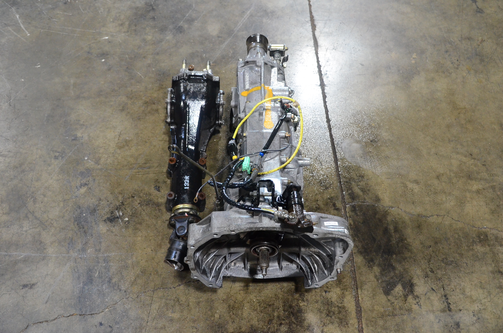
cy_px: 166
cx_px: 252
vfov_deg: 36.7
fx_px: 502
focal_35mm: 36
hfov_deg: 53.2
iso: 2500
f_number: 4
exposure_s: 1/60
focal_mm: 24
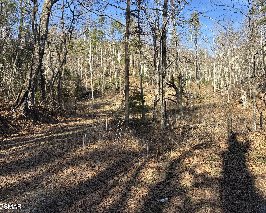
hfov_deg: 62.1
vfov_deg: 51.5
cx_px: 145
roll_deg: +0.6
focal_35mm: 28
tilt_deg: +2.1
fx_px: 220
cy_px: 106
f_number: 1.6
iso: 50
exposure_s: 1/1139
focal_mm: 5.96
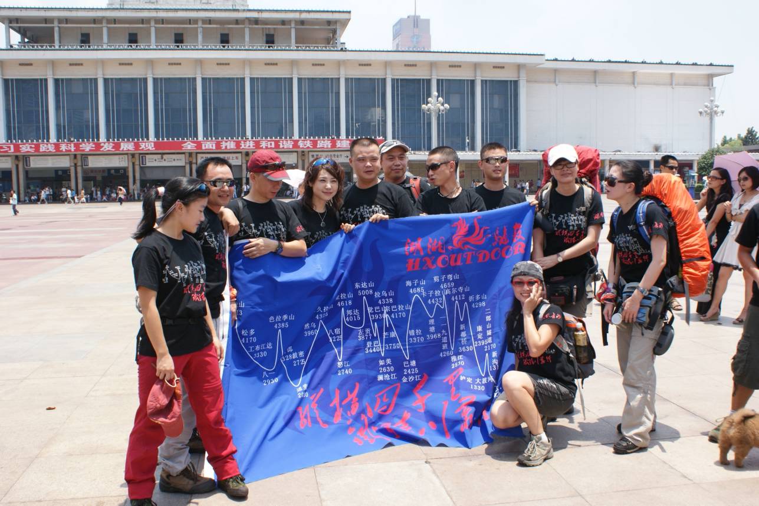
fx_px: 696
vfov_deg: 40.0
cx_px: 380
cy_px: 253
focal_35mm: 33
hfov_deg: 57.2
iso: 100
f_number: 9
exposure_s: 1/80
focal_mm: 22
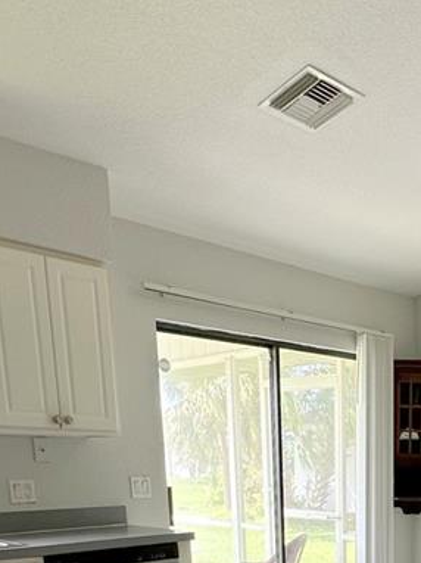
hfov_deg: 31.3
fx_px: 714
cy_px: 637
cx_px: 378
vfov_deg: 35.8
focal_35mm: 44
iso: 50
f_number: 2.2
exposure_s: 1/99
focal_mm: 2.22
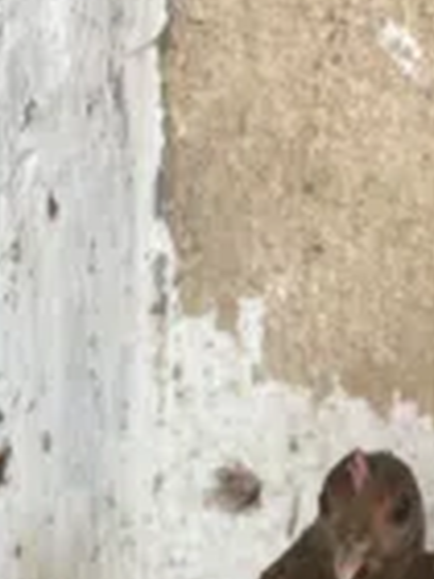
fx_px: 3678
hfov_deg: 6.7
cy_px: 761
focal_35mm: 220
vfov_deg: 8.9
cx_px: 360
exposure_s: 1/40
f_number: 2.8
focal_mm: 9
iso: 200
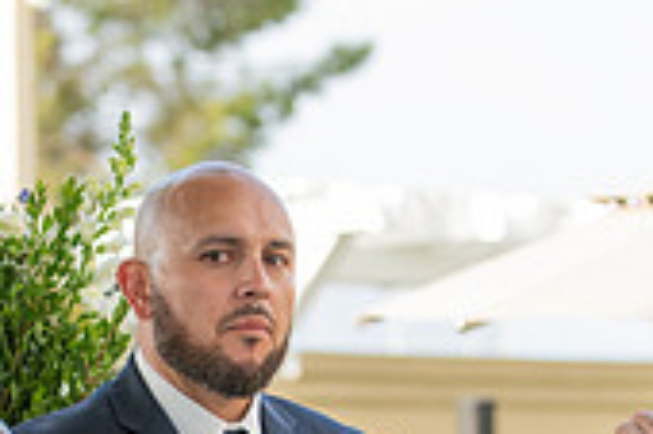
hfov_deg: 8.6
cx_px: 207
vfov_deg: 5.7
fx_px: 4331
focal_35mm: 239
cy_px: 578
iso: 400
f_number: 2.8
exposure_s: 1/800
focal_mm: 70
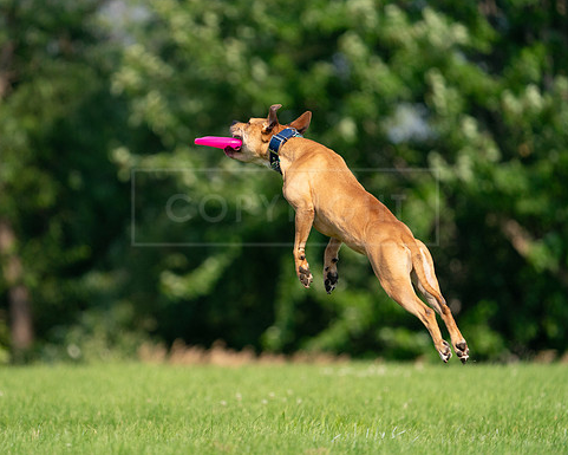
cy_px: 228
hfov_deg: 4.0
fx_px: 8104
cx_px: 244
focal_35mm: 482
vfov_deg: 3.2
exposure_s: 1/4000
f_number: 6.3
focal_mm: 426
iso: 1250
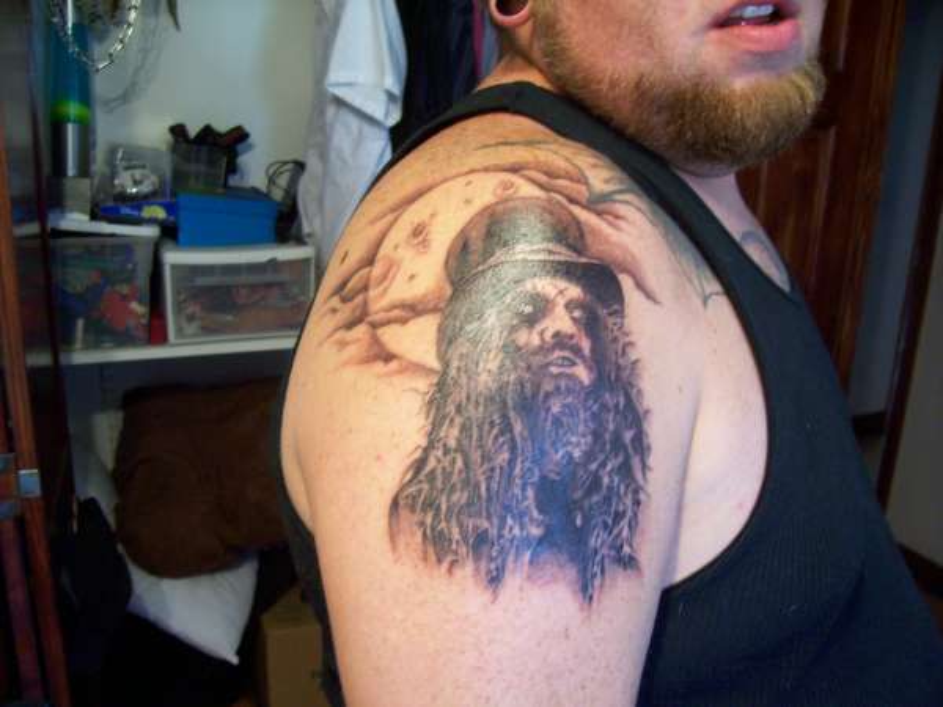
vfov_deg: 41.8
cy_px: 354
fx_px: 926
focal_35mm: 34
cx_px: 472
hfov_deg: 54.0
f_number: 2.7
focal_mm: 5.6
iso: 160
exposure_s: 1/12.8
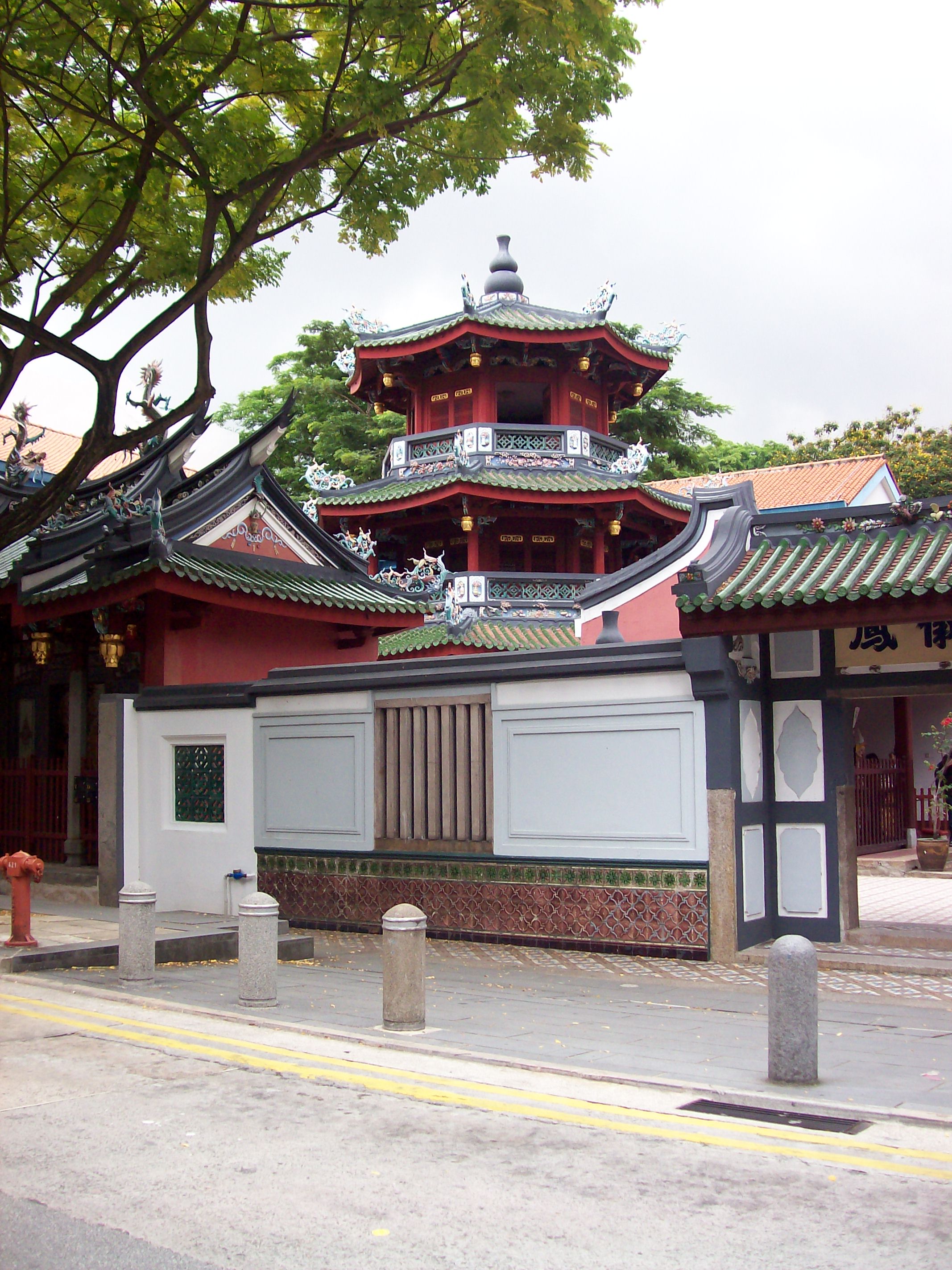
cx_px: 476
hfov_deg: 39.6
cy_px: 635
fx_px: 1321
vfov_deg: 51.4
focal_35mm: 36
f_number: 2.7
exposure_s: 1/164
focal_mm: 6
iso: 80
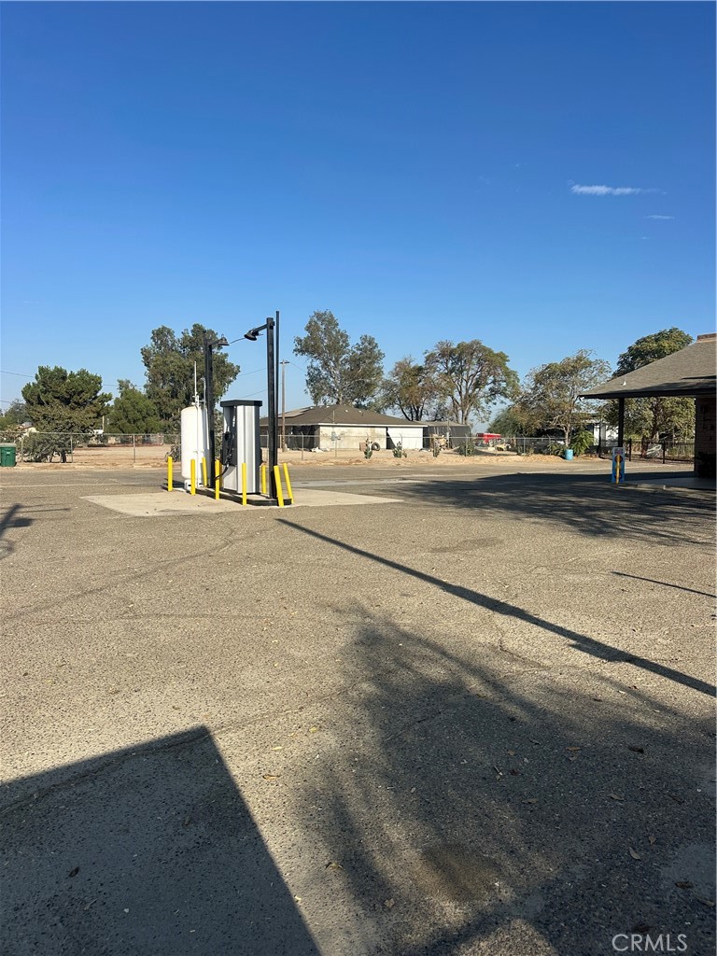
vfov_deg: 71.6
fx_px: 663
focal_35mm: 24
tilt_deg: +0.6
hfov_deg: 56.8
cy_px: 478
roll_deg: -0.8
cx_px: 358
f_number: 1.78
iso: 80
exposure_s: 1/5525
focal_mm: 6.86
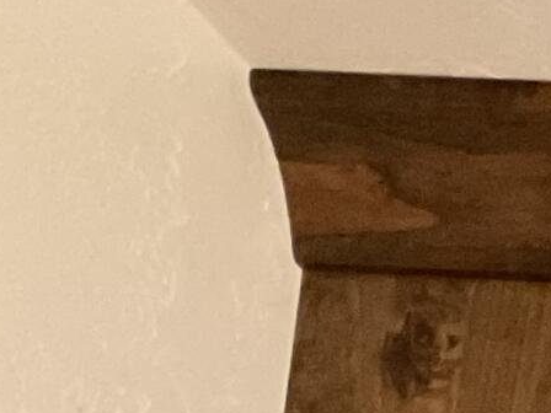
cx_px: 1730
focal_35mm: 194
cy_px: 1291
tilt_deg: +6.5
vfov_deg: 6.8
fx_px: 3088
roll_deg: -3.0
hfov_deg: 8.4
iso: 250
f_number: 1.8
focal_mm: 3
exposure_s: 1/40
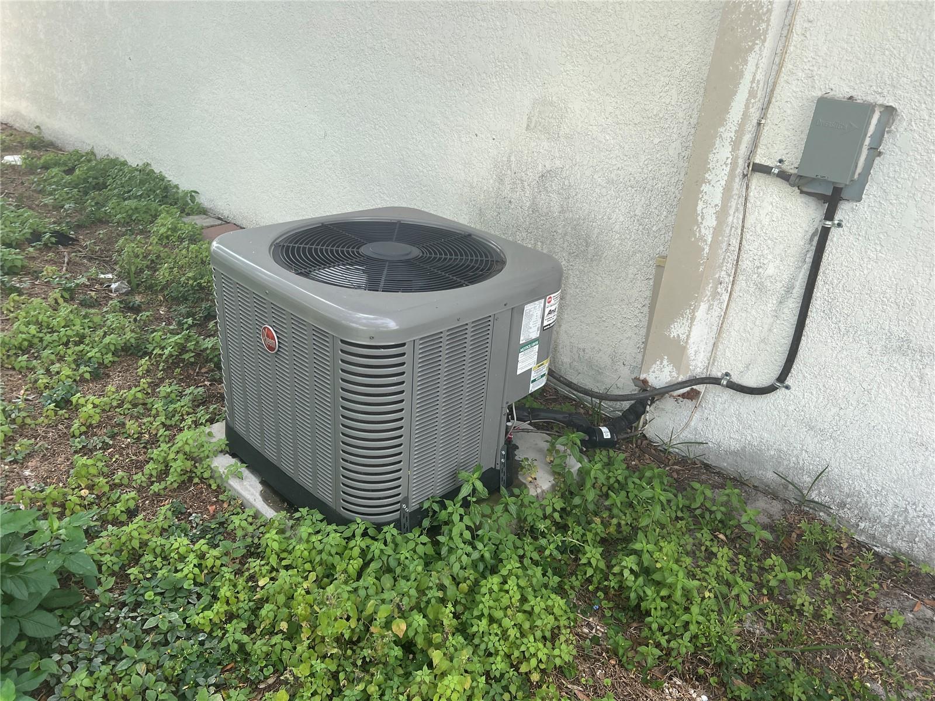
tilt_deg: -26.6
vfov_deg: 53.1
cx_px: 468
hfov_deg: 67.3
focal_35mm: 26
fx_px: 702
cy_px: 350
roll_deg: -5.4
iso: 50
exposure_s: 1/632
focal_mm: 5.7
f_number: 1.5
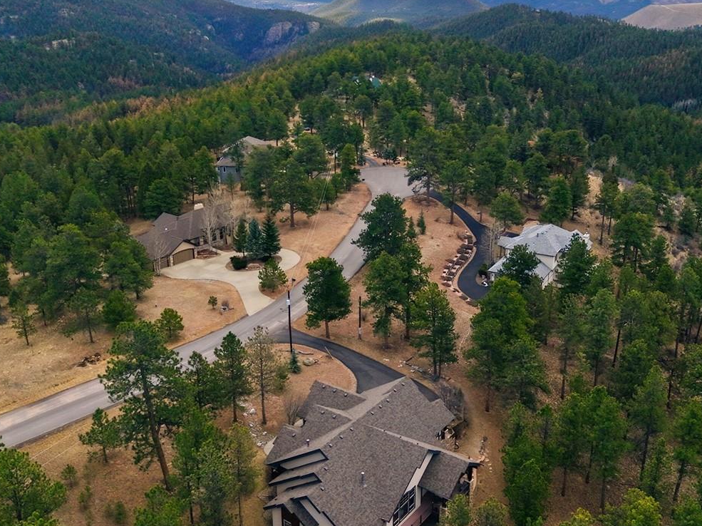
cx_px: 377
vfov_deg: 36.8
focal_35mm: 39
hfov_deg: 47.8
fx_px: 791
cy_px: 264
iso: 200
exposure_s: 1/8000
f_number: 1.8
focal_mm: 8.7
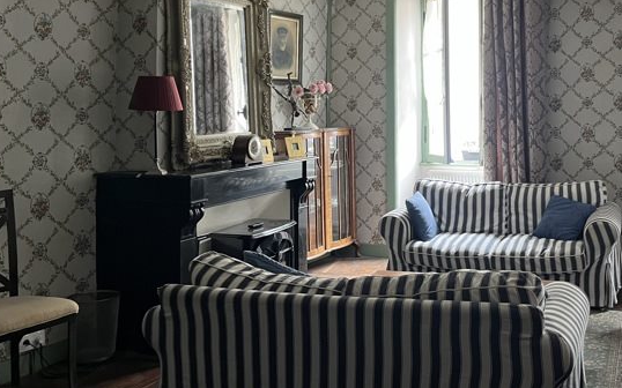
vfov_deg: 30.8
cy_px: 102
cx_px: 430
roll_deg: +0.3
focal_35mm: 41
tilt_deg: +1.6
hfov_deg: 47.2
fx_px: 695
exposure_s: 1/62
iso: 125
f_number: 1.6
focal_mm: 5.1
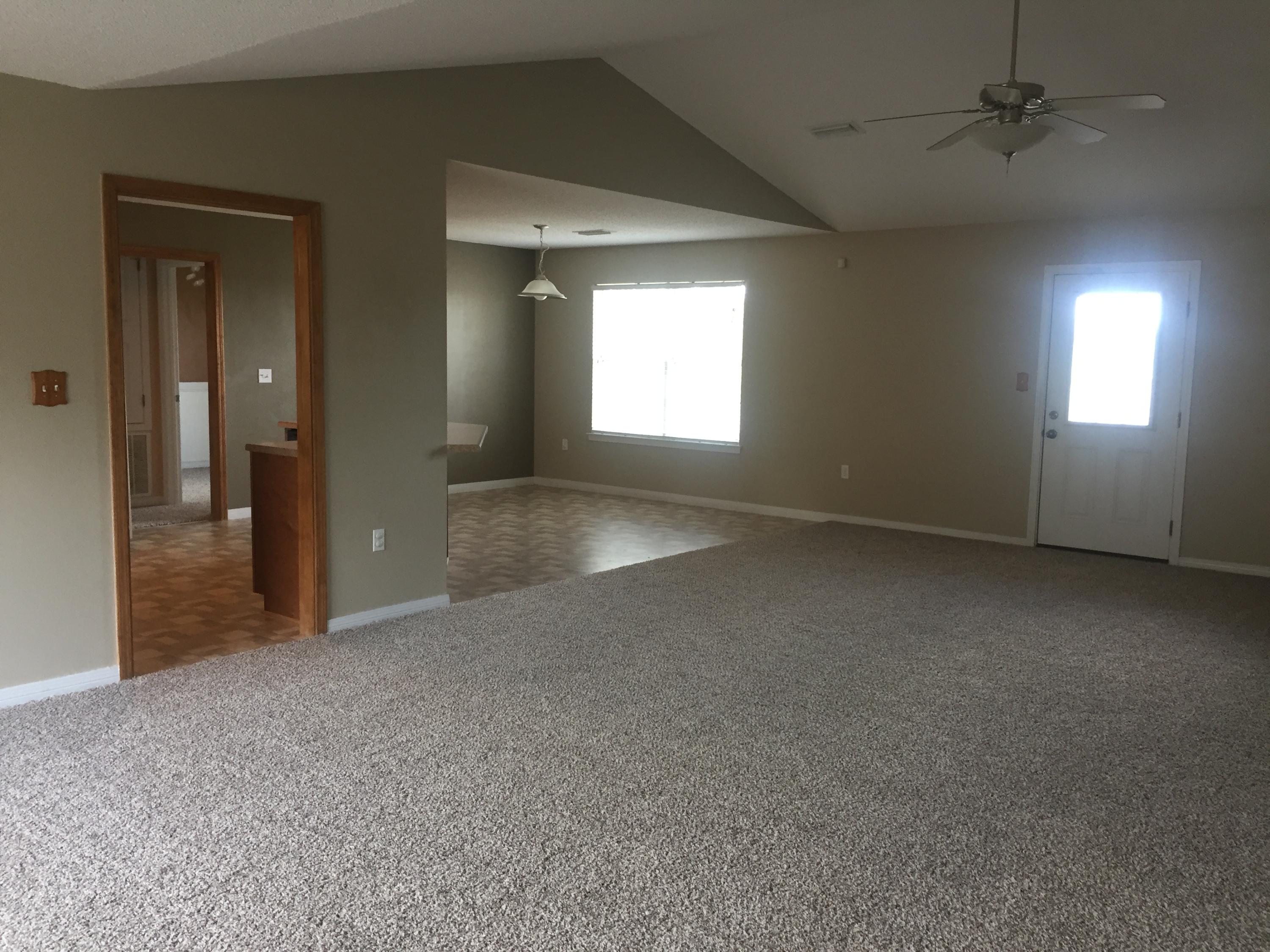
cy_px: 476
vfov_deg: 48.2
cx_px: 635
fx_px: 1064
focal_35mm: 29
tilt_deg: -7.2
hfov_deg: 61.7
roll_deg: -1.6
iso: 100
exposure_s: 1/30
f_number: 2.2
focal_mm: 4.15
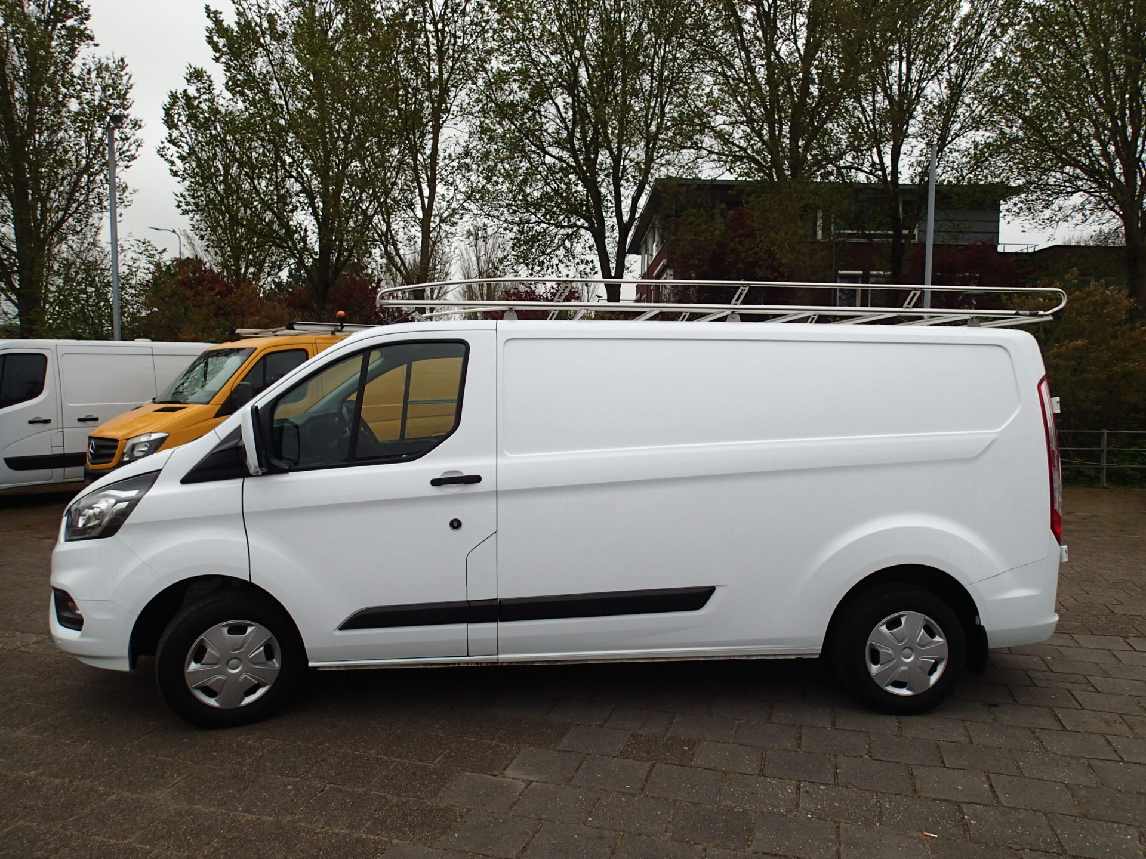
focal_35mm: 25
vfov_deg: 54.9
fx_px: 828
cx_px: 573
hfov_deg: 69.4
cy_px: 430
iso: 100
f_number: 2.8
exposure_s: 1/1000
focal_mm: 4.5
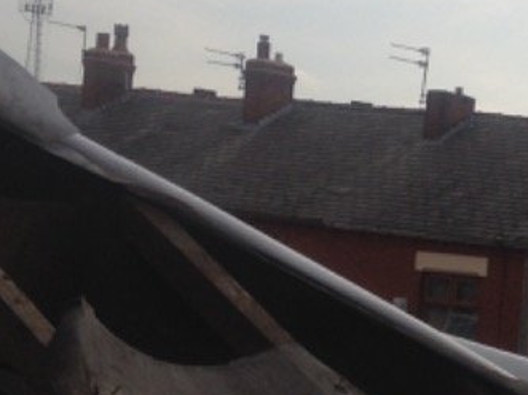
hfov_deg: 14.9
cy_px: 293
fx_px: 1936
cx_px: 675
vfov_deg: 11.6
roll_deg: -4.7
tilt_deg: -1.8
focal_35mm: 127
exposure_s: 1/2907
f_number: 2.4
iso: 50
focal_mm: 4.28
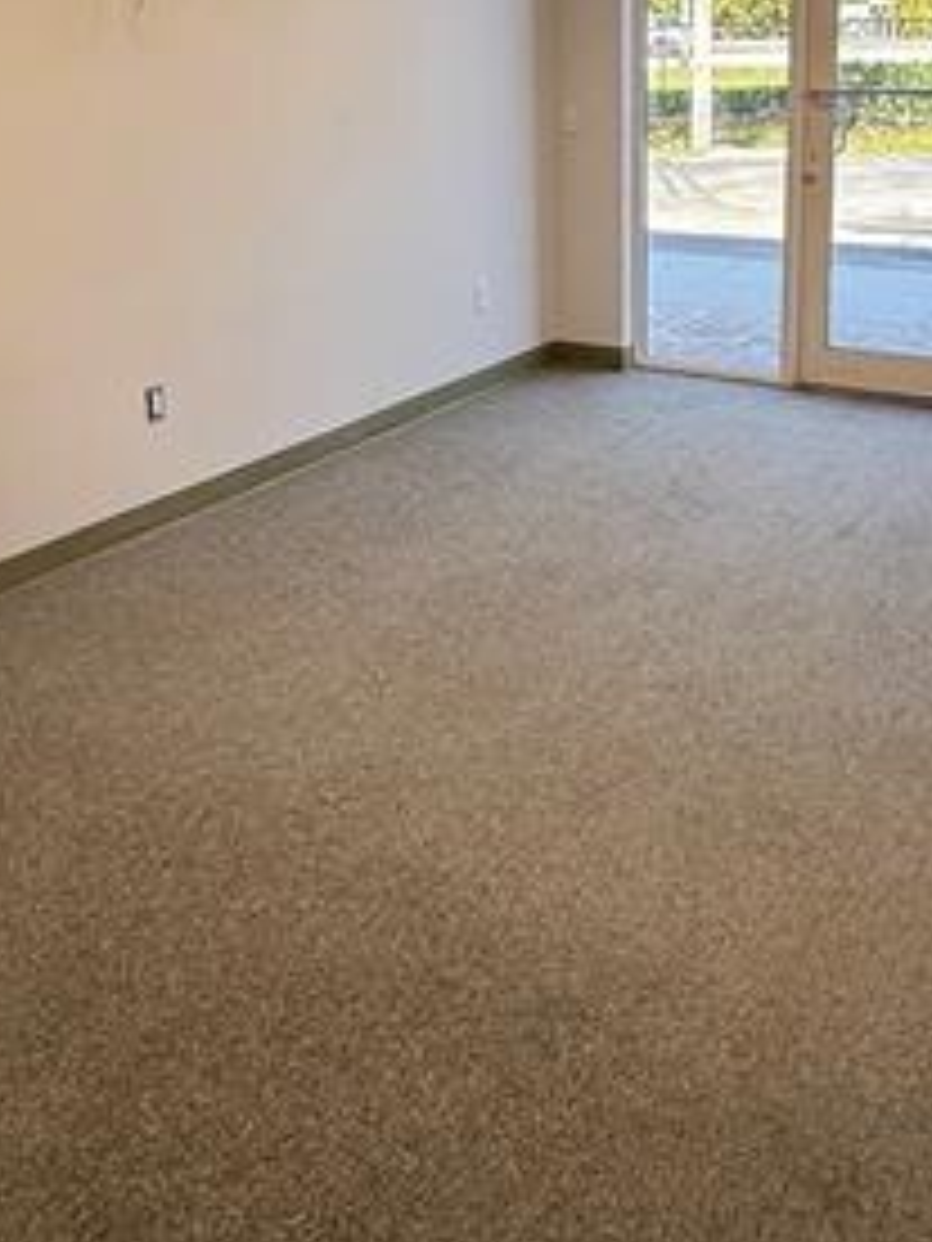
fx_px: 1400
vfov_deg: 46.5
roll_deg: +1.9
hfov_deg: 36.8
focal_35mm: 39
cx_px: 432
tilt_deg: -10.2
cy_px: 342
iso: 50
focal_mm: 2.22
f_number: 2.2
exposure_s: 1/99
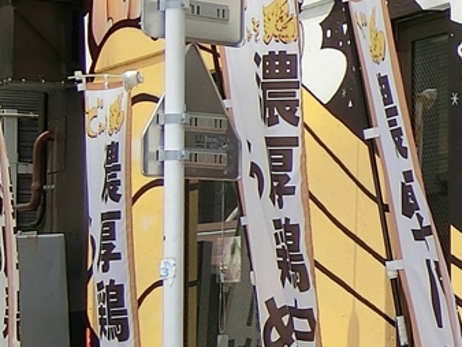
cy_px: 172
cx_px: 999
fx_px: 1897
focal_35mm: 142
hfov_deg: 12.0
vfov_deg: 10.5
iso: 80
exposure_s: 1/400
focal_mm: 6.4
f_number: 3.3
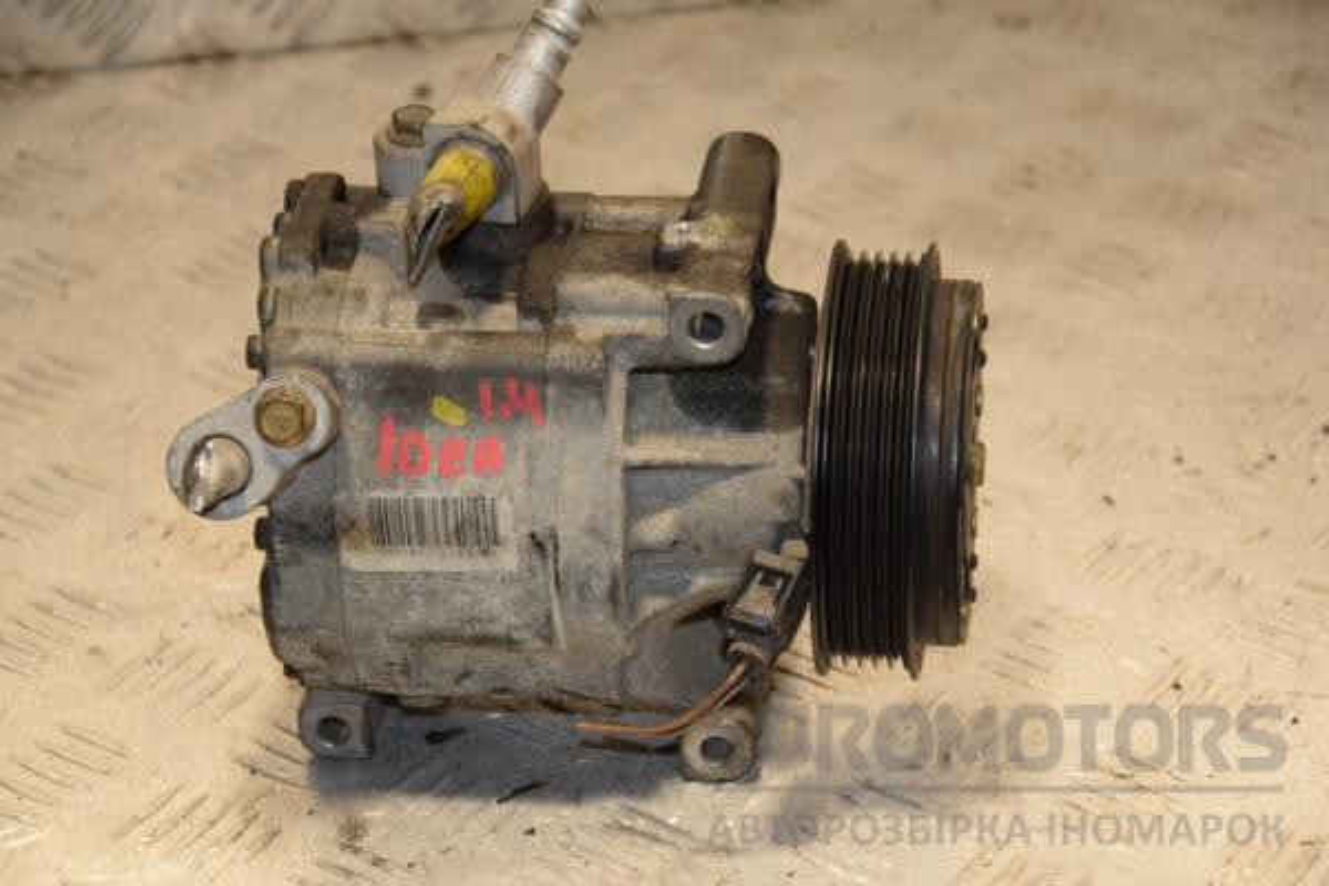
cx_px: 664
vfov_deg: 13.0
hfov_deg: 19.5
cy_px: 443
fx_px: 3876
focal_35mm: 105
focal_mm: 70
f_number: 5.3
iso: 800
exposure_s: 1/200
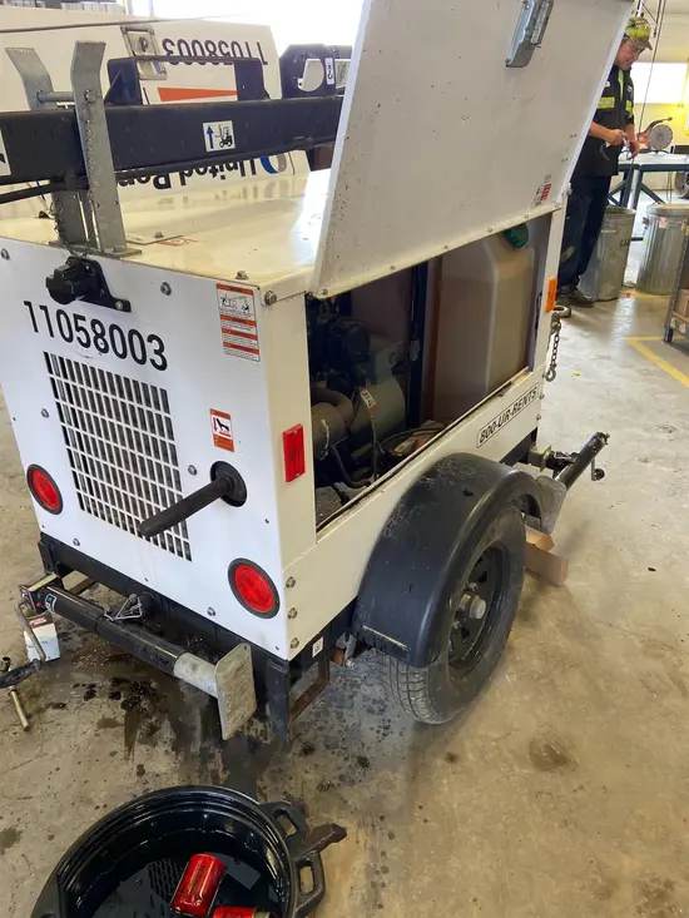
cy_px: 459
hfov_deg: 53.1
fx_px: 690
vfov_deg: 67.3
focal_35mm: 26
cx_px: 344
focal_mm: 4.25
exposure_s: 1/60
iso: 125
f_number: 1.8
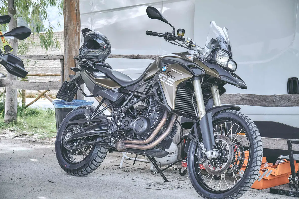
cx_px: 150
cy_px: 100
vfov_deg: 16.5
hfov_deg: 24.5
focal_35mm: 83
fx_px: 689
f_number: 5
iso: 320
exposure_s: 1/100
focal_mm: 55.6
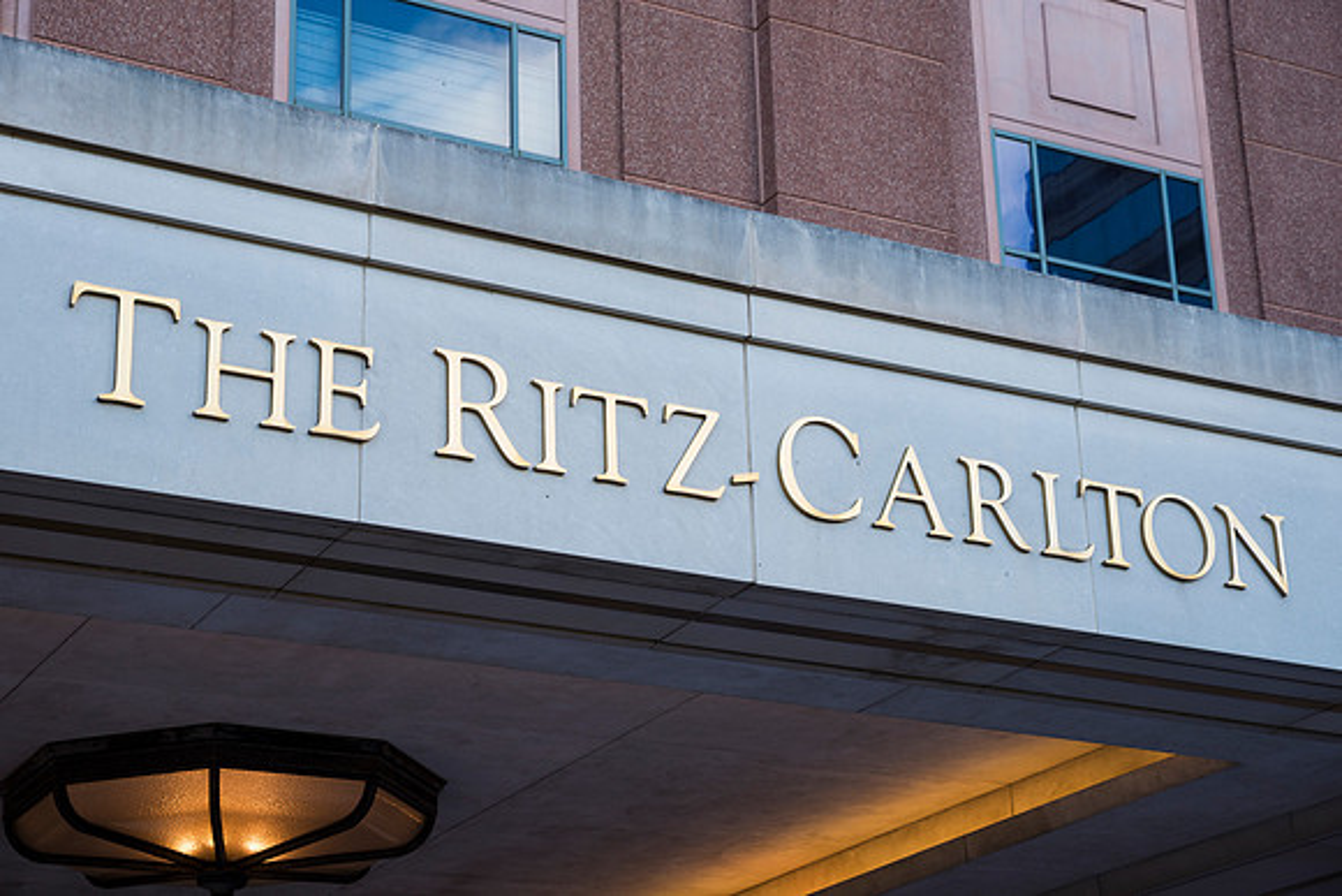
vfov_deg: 19.5
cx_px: 671
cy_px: 448
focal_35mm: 70
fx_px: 2610
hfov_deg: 28.8
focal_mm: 70
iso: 200
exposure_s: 1/125
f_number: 5.6
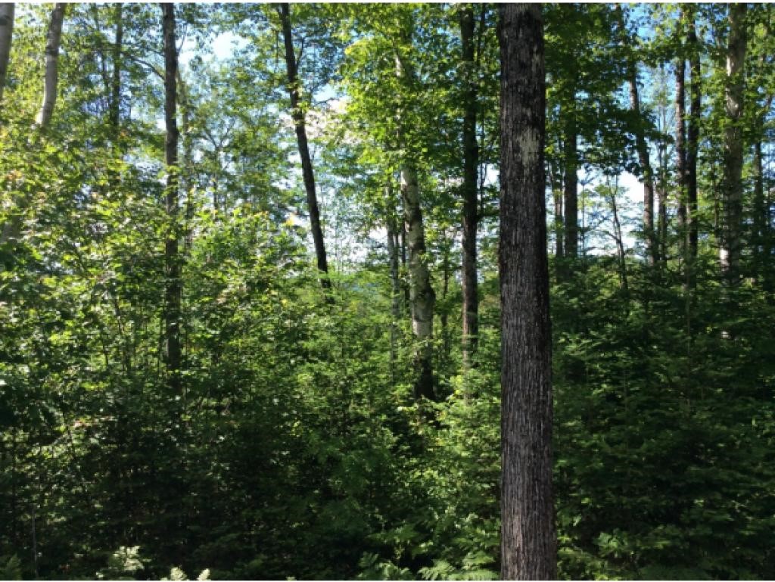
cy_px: 291
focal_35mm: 32
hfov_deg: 56.8
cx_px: 388
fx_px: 717
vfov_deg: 44.2
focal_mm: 3.3
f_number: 2.4
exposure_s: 1/461
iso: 32
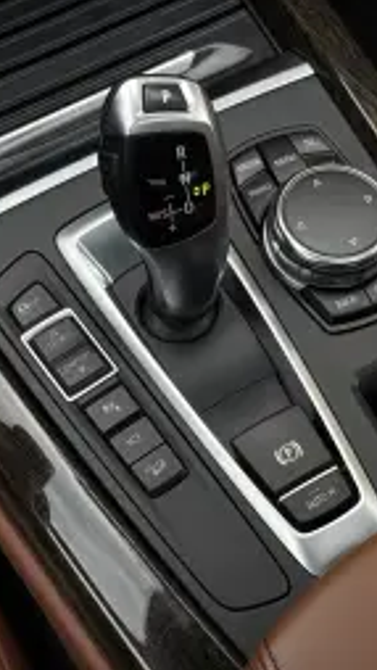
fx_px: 1314
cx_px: 245
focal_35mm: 74
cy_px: 319
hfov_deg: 16.3
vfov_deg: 28.6
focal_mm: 6.76
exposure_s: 1/411
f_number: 1.78
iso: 64
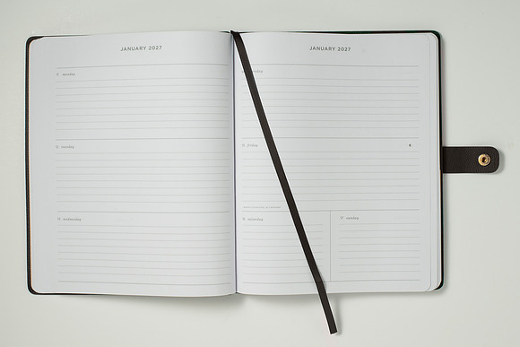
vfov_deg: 22.0
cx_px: 259
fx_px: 894
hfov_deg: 32.4
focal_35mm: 62
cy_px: 176
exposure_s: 1/200
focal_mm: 50
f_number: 10
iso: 200
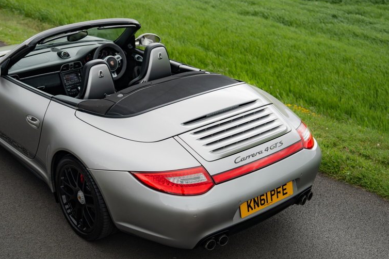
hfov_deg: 37.4
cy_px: 148
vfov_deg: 25.5
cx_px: 155
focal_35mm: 53
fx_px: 572
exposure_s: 1/320
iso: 100
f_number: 2.8
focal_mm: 39
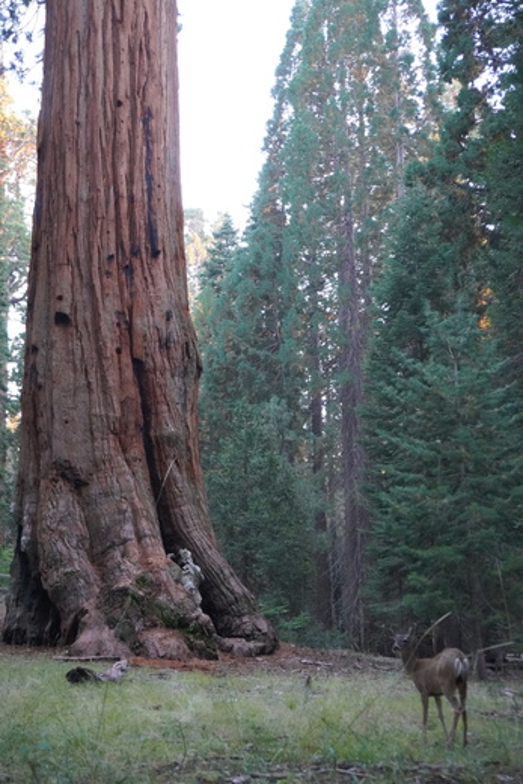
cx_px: 262
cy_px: 392
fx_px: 947
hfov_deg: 30.9
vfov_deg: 45.0
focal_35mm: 44
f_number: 4.5
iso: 6400
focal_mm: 29
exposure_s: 1/125
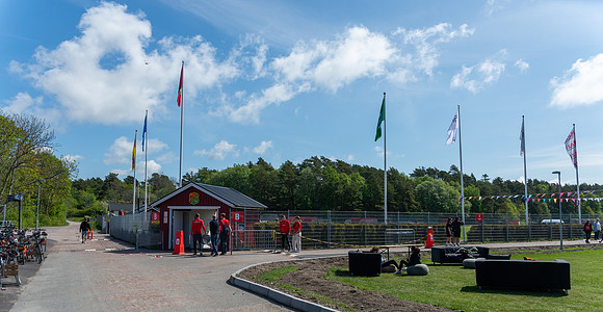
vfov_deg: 41.6
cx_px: 302
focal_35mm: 26
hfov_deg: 73.1
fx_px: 406
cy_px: 202
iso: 100
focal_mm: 24
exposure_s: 1/800
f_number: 5
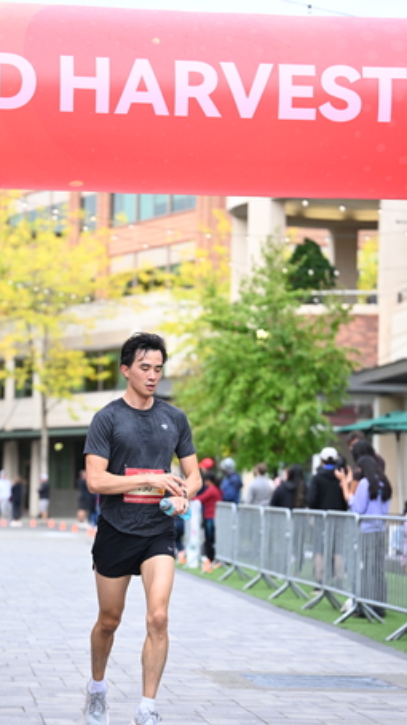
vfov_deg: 19.8
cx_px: 148
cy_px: 428
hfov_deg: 11.2
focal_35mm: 108
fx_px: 2074
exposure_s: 1/1600
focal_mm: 85
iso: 1000
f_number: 2.8
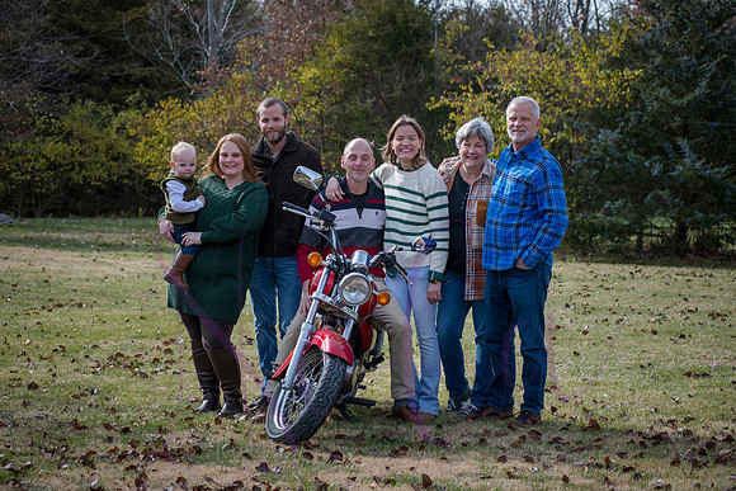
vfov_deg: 17.1
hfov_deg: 25.4
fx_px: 1636
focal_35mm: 80
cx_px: 368
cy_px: 246
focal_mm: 80
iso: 400
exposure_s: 1/1000
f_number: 6.3
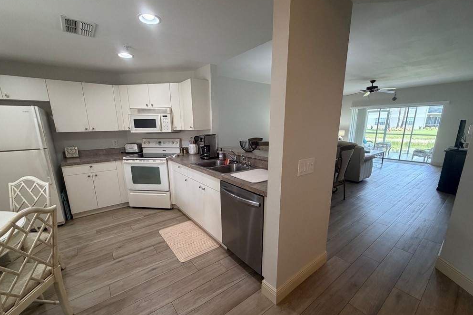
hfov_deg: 100.4
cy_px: 168
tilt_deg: -13.4
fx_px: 197
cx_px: 233
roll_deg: +0.7
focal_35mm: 15
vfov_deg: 77.2
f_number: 2.2
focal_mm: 2.22
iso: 250
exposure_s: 1/120
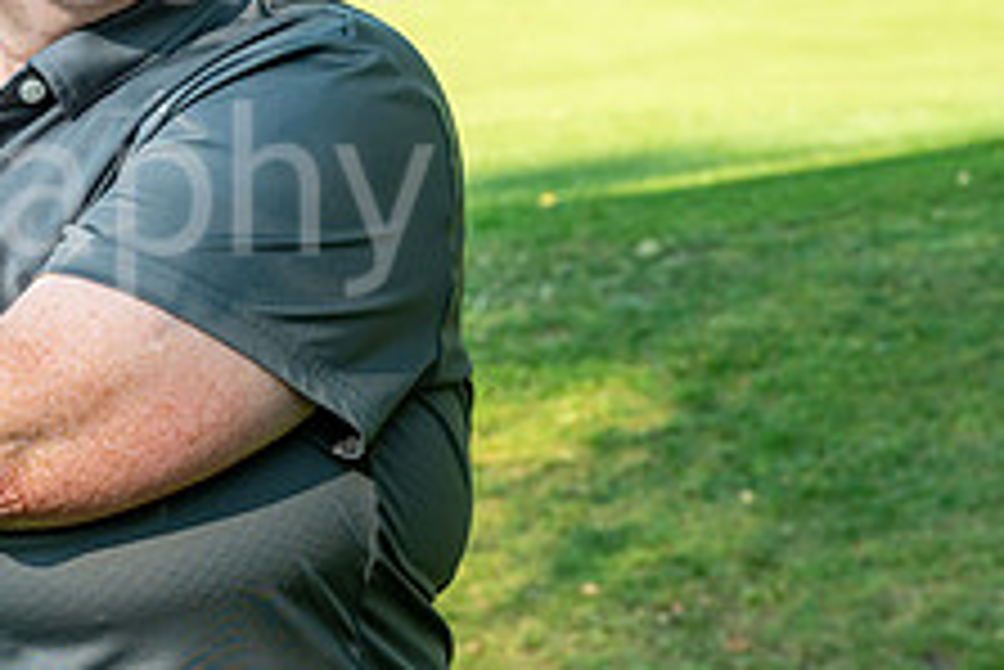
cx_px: -140
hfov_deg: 10.7
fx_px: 5302
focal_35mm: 190
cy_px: -29
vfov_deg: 7.2
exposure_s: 1/200
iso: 200
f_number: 9
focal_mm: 73
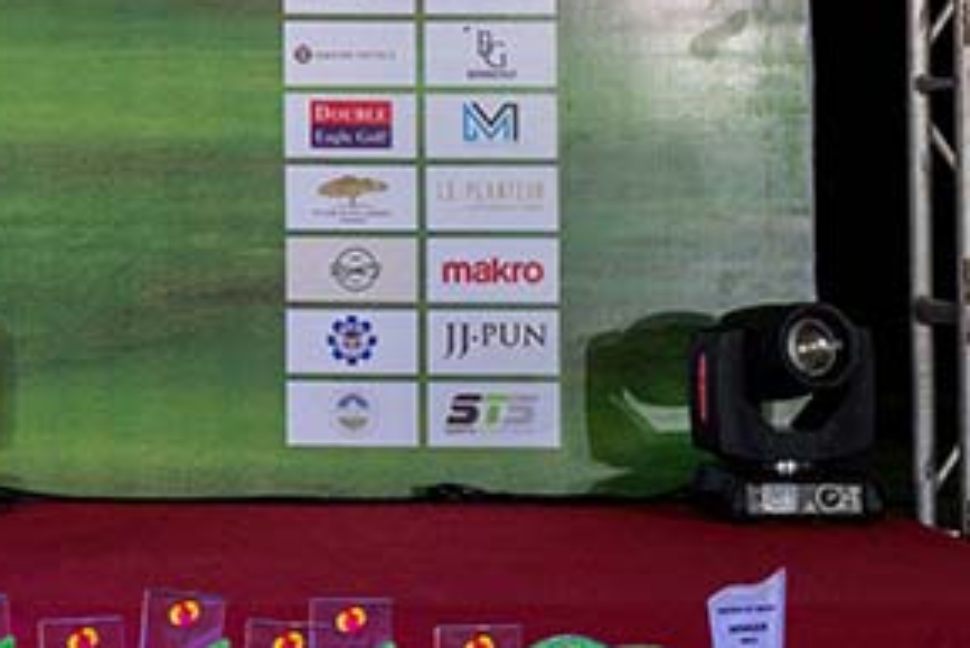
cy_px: -71
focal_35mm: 123
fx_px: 3316
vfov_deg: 11.0
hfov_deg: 15.1
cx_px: -584
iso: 1100
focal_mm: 37
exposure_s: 1/200
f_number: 6.3
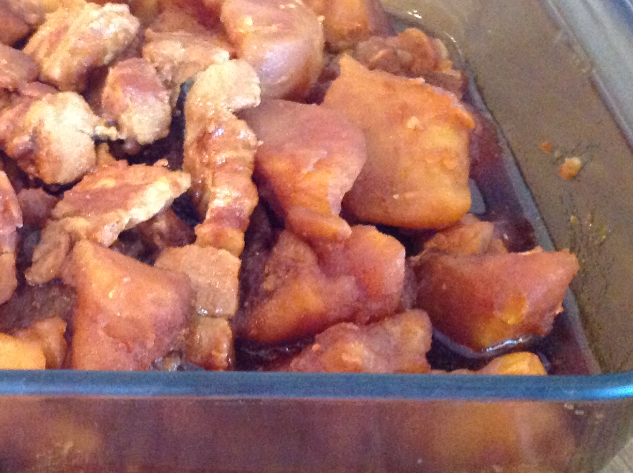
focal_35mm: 74
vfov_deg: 19.8
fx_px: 1351
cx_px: 130
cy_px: 313
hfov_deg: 25.9
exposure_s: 1/15
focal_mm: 4.28
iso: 800
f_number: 2.4
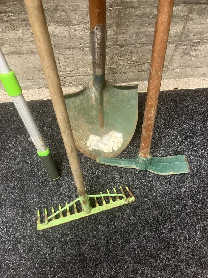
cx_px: 104
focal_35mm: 28
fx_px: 224
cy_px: 139
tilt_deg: -62.7
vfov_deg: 63.4
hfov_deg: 49.7
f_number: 1.8
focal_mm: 3.99
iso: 320
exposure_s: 1/33
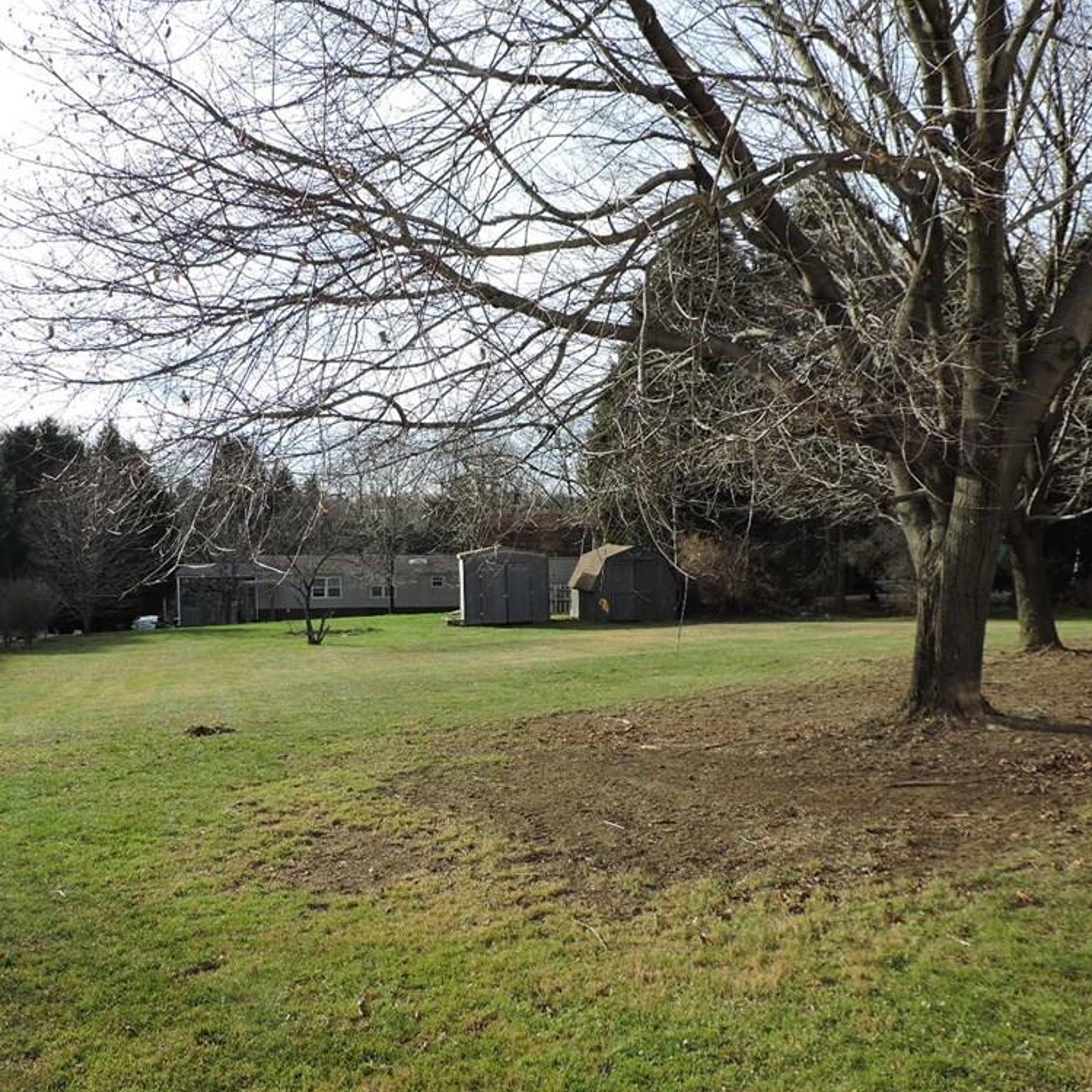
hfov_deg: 55.6
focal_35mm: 29
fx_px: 1035
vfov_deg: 55.6
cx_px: 502
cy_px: 554
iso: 100
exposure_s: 1/640
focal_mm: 4.3
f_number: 3
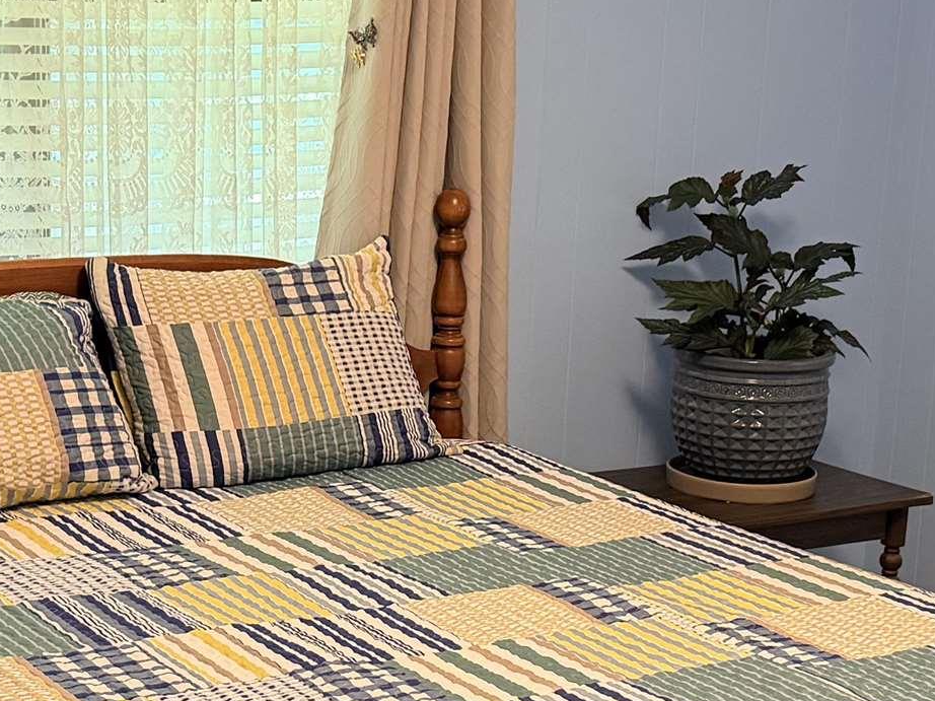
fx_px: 2160
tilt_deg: -12.2
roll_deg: -2.6
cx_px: 373
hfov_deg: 24.4
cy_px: 466
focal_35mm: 80
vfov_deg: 18.4
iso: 250
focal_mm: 6.76
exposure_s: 1/60
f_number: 1.78
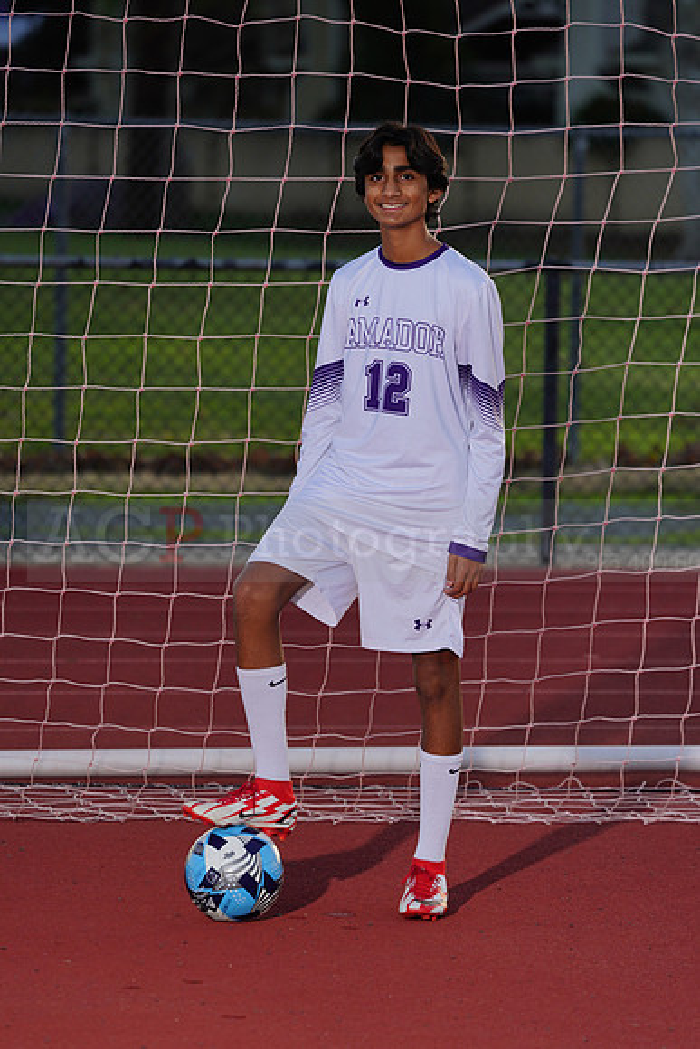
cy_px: 524
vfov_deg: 8.8
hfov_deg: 5.9
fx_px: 6850
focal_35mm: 235
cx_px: 350
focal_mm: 235
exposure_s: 1/250
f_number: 5.6
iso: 200
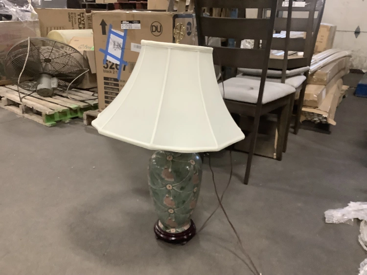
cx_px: 184
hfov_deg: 58.3
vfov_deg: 45.5
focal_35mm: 31
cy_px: 138
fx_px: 329
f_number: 2.4
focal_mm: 3.3
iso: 250
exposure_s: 1/40
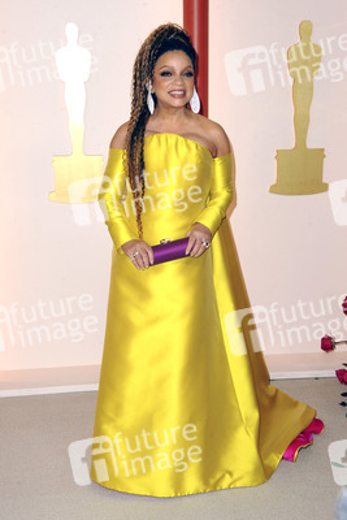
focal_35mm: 56
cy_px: 260
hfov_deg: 24.2
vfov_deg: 35.6
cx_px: 174
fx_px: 809
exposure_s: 1/200
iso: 1600
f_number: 7.1
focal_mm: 56
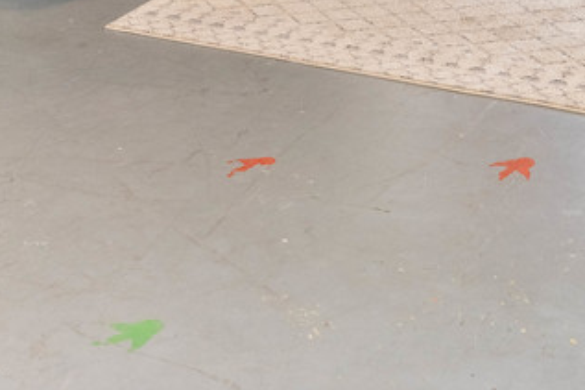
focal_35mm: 87
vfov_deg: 13.2
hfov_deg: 23.4
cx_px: 234
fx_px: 1413
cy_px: -427
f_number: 8
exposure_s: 1/25
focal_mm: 17
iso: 160
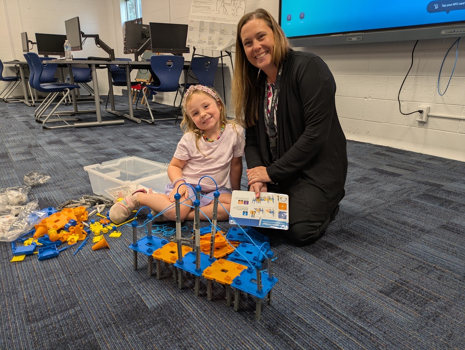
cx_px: 232
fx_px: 336
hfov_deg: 69.4
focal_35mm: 25
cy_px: 175
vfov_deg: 54.9
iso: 114
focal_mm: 5.43
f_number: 1.89
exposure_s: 1/30
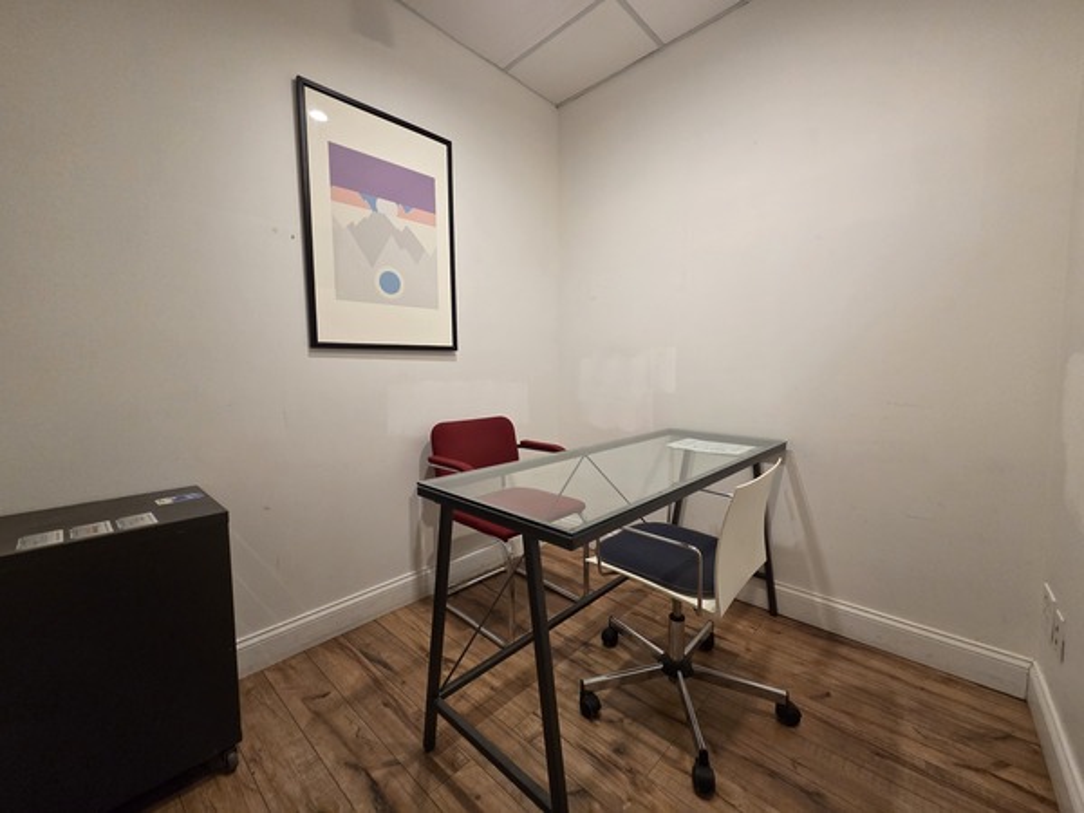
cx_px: 542
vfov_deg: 89.9
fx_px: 407
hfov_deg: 106.2
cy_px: 406
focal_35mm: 13
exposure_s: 1/60
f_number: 2.2
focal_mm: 2.2
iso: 500
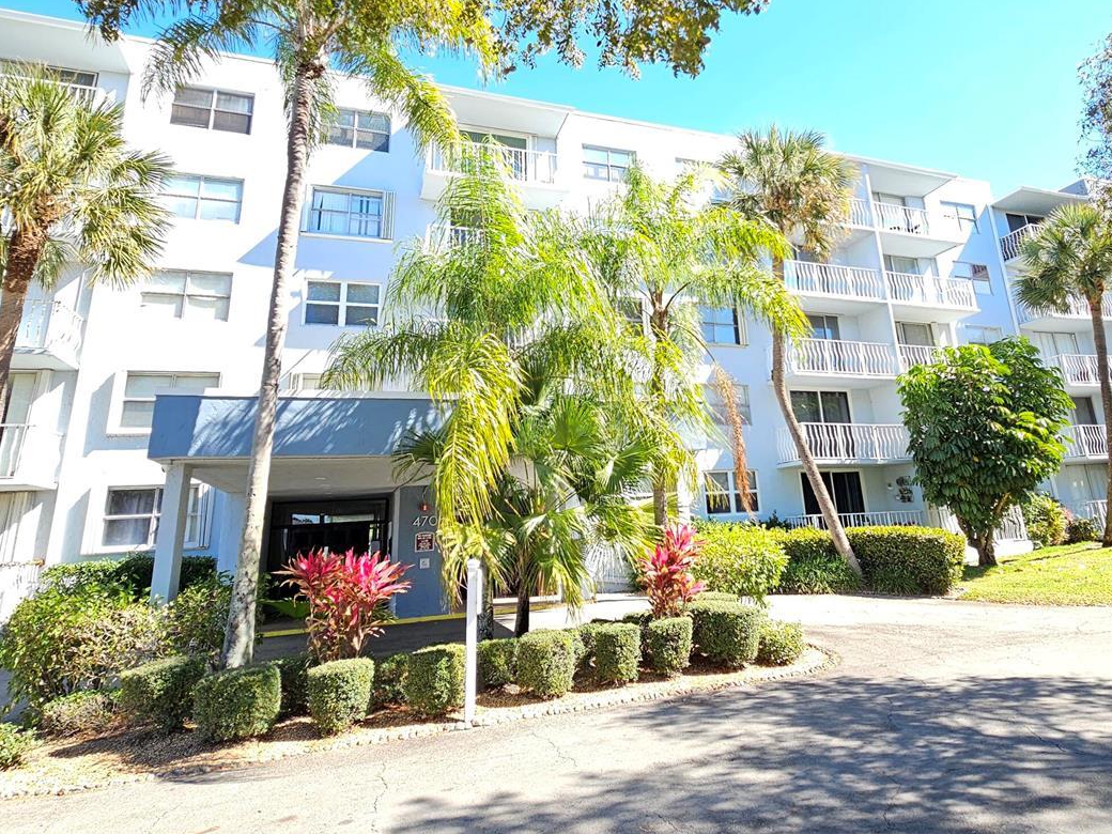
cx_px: 631
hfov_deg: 81.3
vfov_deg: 65.0
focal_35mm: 20
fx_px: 642
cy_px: 313
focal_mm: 2.2
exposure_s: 1/302
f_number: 2.2
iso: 50
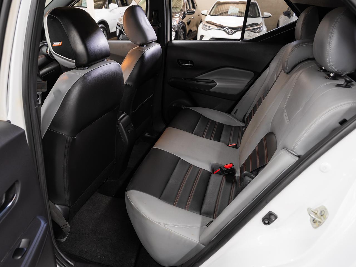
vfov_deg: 53.1
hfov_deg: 67.4
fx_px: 267
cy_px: 134
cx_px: 178
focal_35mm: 26
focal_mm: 24
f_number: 5.6
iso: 100
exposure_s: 1/2
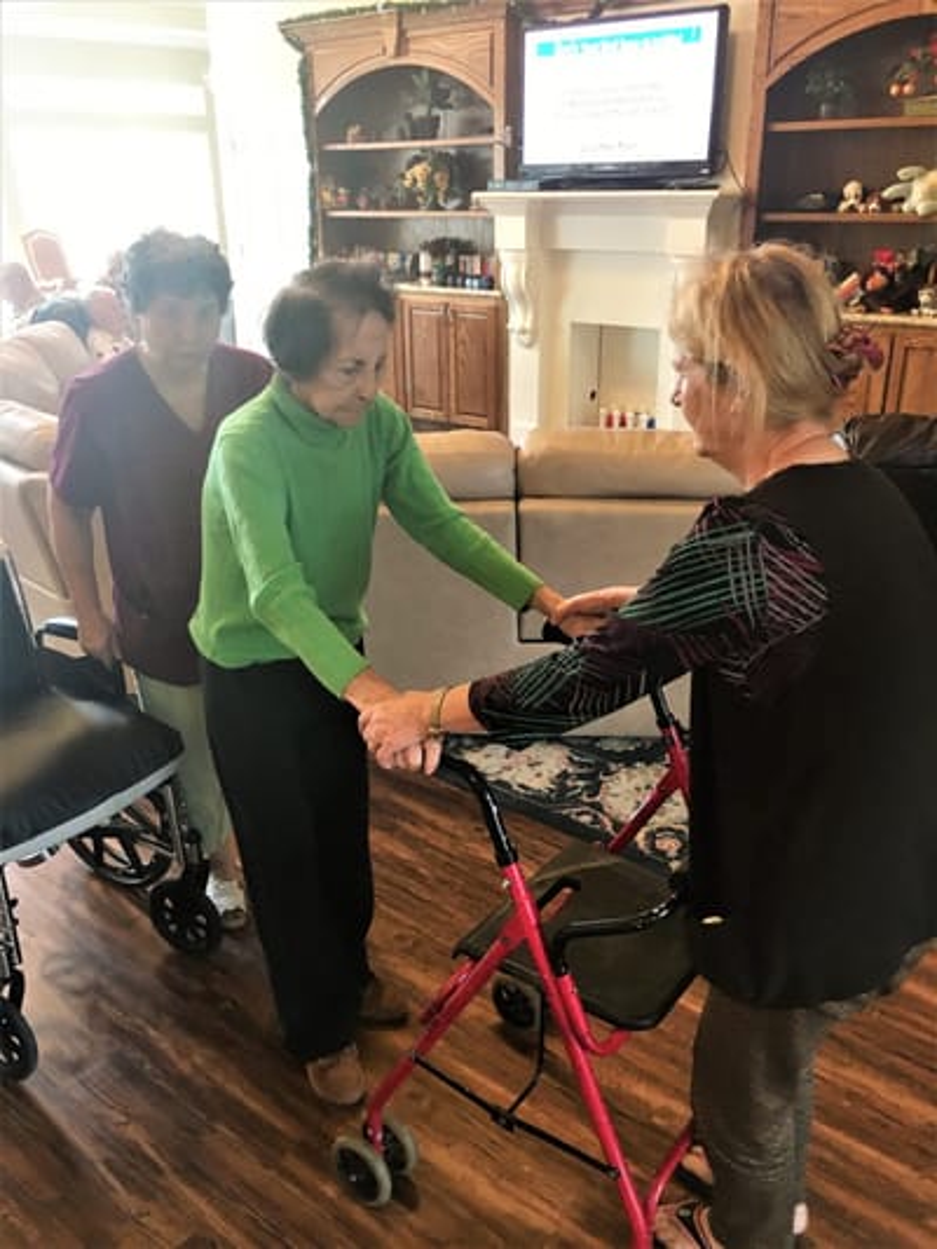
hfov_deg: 48.2
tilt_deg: -23.3
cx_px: 468
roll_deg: +1.0
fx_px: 1046
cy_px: 624
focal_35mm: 29
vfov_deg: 61.6
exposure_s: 1/30
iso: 160
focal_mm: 4.15
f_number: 2.2
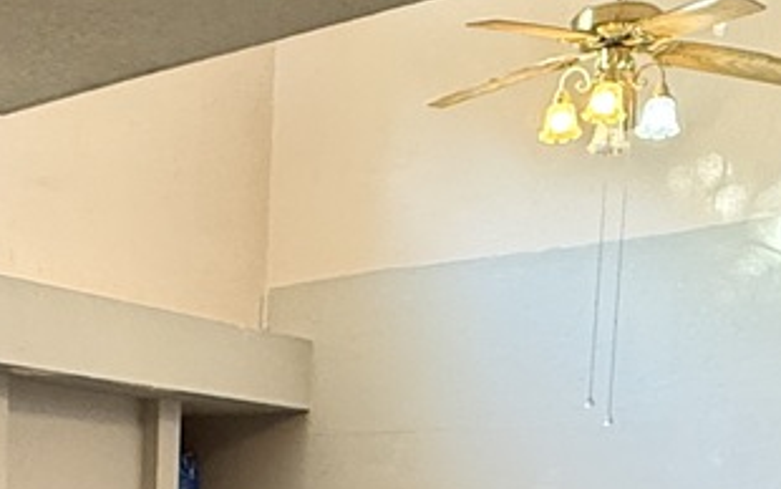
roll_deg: -1.3
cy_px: 754
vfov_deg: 16.9
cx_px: 93
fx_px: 1469
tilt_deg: -5.8
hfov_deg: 28.7
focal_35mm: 69
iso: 500
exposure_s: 1/60
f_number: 2.2
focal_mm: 2.22
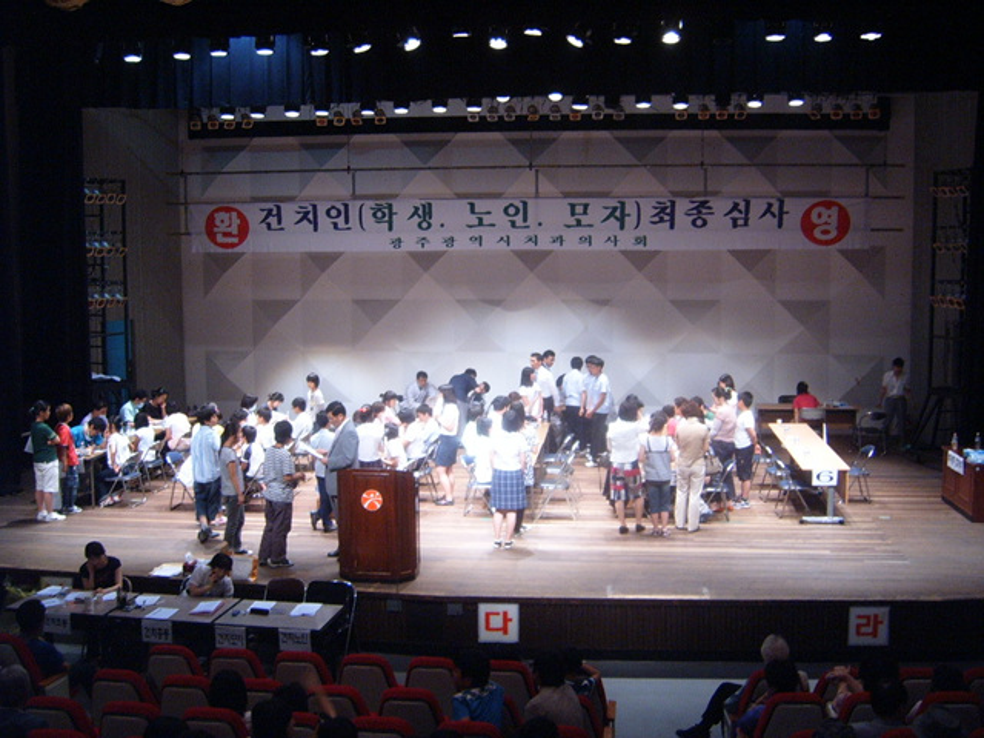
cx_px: 492
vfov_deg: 38.7
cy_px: 369
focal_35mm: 37
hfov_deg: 50.1
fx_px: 1052
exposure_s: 1/15
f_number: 2.9
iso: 141
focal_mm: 6.2
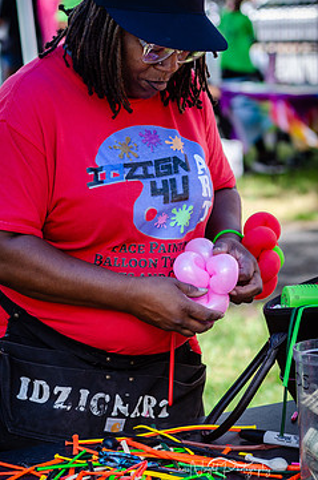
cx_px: 124
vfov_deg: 15.7
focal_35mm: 131
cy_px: 230
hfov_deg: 10.4
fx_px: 1744
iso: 200
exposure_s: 1/400
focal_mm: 70
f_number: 4
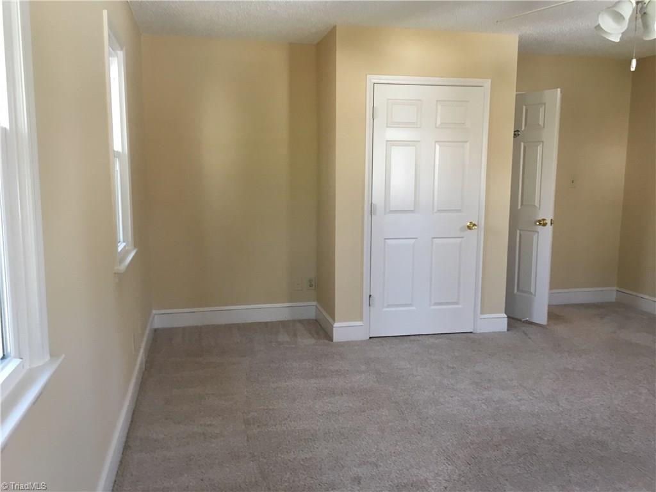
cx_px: 328
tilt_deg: -6.4
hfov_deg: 61.7
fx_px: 550
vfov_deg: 48.2
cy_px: 246
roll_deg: -0.3
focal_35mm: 29
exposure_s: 1/30
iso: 64
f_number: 2.2
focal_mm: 4.15
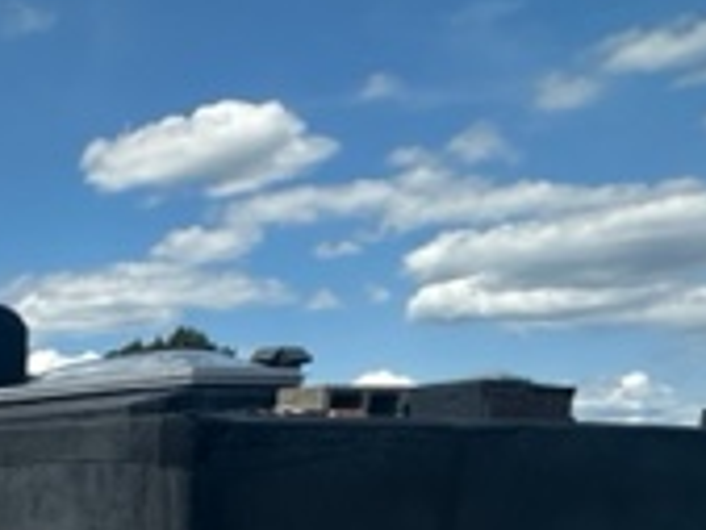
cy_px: 576
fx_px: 1082
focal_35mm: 53
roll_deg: -2.0
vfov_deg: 25.6
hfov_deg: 25.0
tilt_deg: -4.5
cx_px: -418
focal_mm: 2.22
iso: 50
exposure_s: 1/2959
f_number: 2.2
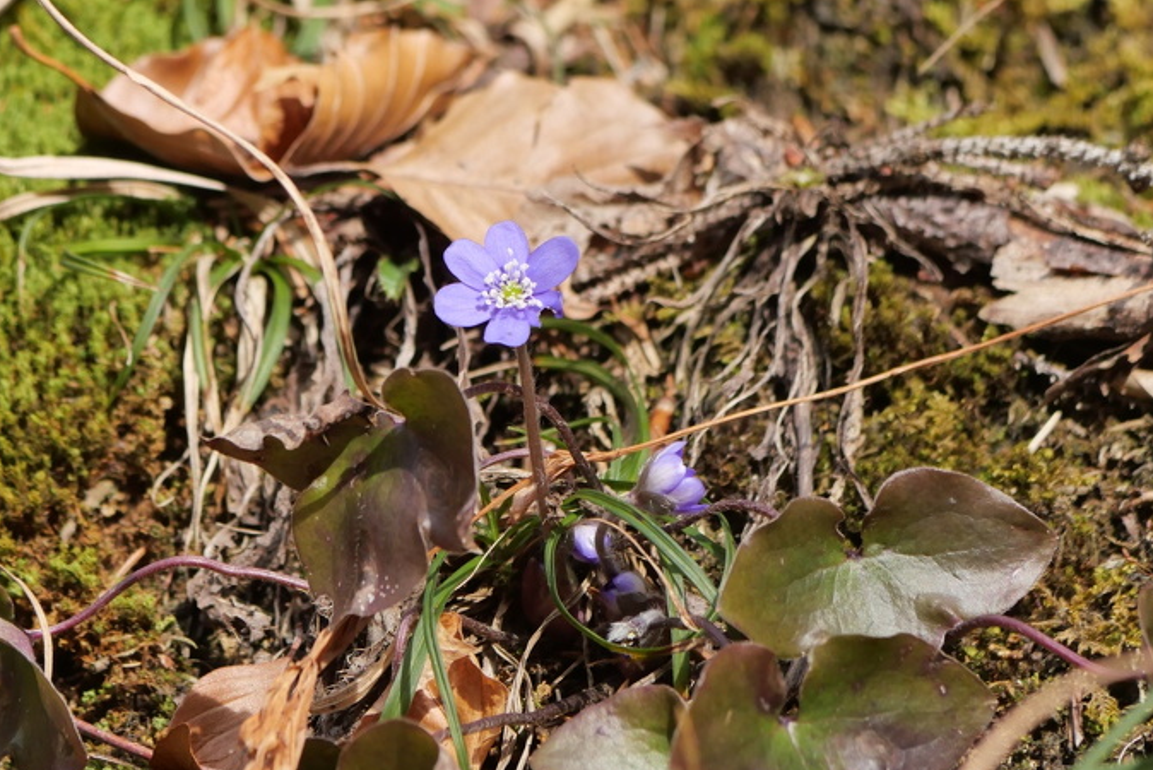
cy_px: 315
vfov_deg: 1.9
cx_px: 501
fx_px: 23485
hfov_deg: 2.8
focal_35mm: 733
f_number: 7.1
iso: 640
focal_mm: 300
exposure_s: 1/500
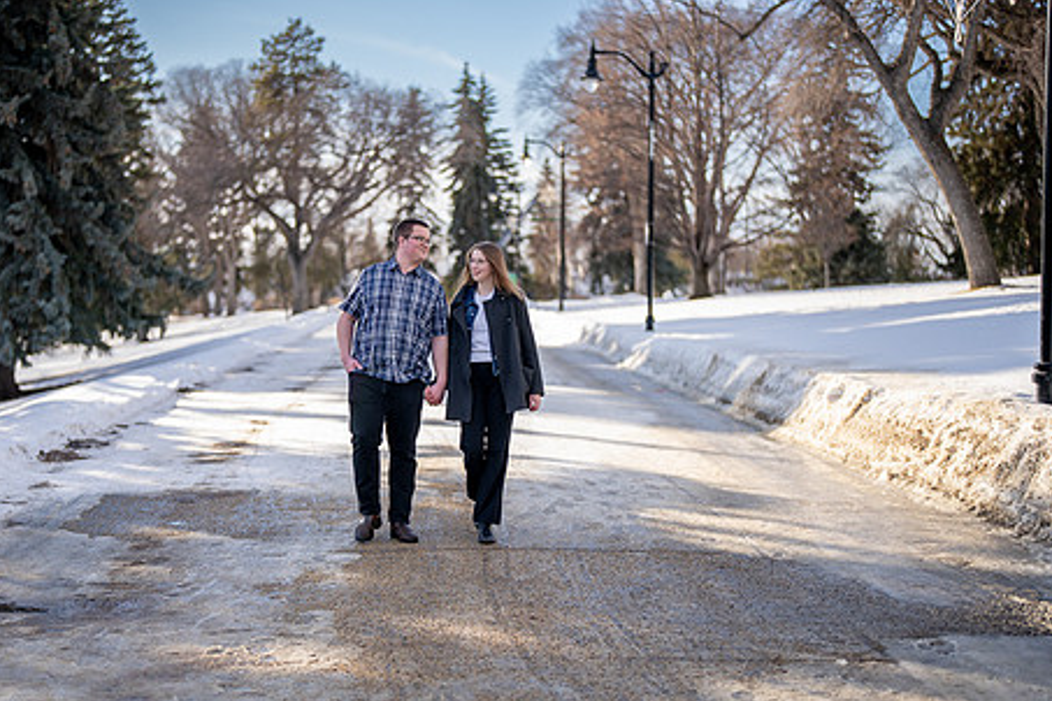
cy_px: 370
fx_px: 1870
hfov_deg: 31.3
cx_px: 423
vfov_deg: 21.2
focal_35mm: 64
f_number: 1.2
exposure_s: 1/6400
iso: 200
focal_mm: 50
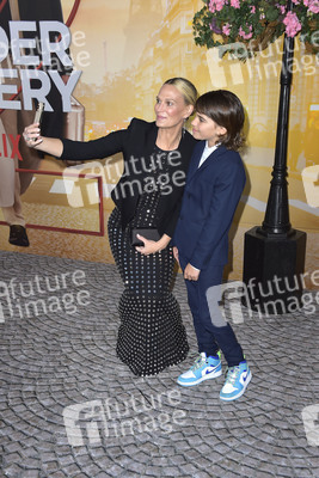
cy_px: 239
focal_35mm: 42
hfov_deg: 31.9
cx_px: 160
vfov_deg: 46.4
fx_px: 558
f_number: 6.3
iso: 320
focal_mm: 42
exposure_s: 1/250
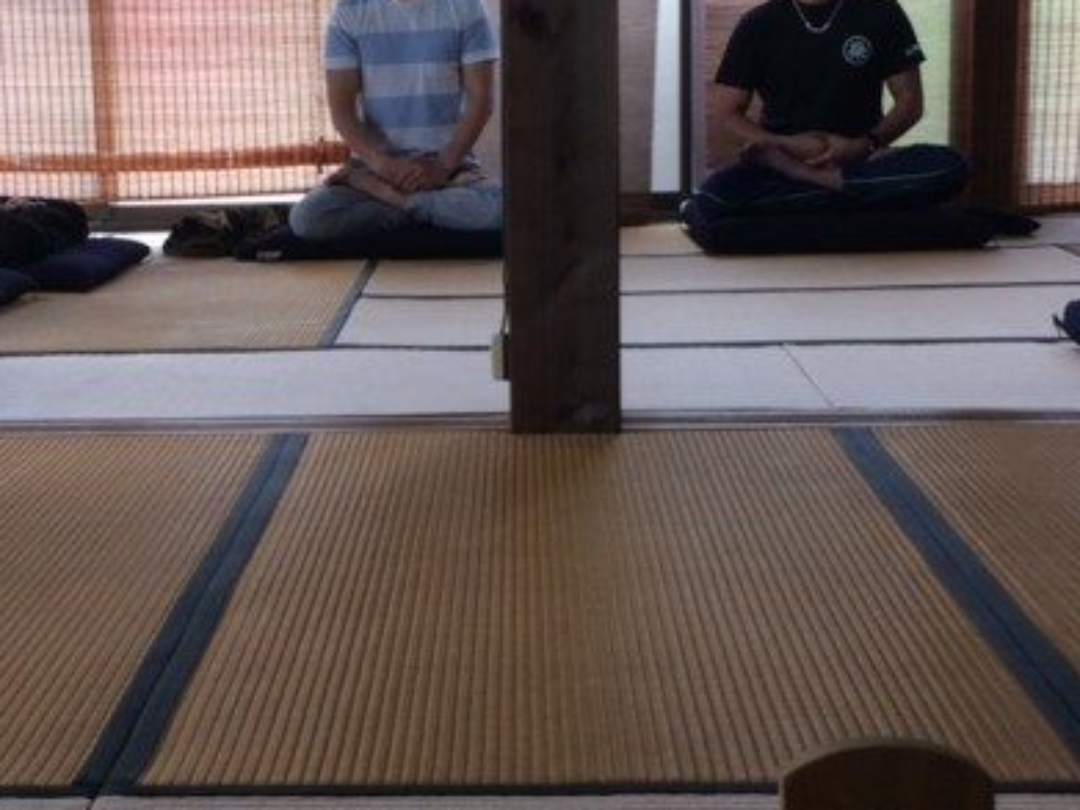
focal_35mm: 76
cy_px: 387
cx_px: 334
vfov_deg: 19.4
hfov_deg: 25.5
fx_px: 2370
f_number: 2.2
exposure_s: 1/40
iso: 40
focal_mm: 4.15
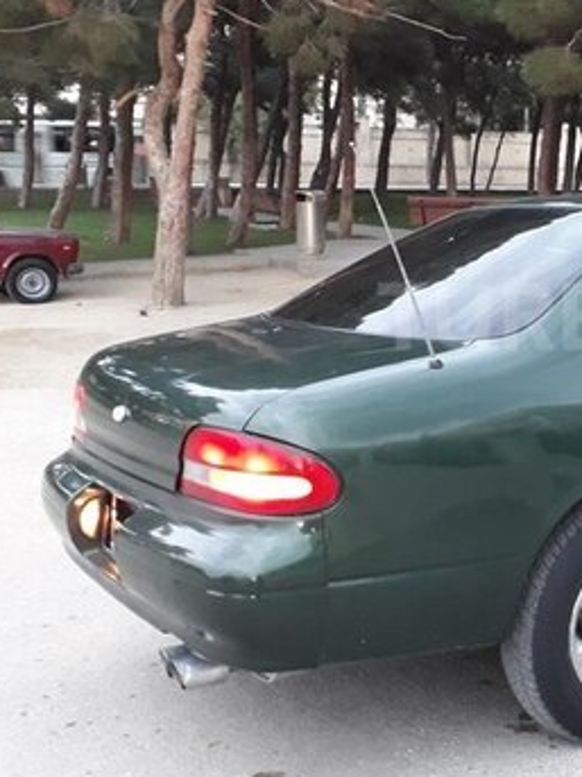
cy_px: 316
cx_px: 609
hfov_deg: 26.2
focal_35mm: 52
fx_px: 1166
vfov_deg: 36.7
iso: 320
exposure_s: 1/17
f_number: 1.9
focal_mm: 3.6
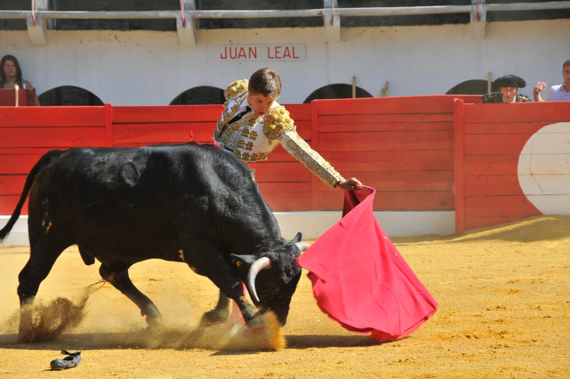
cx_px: 285
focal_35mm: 168
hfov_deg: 12.2
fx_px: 2657
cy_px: 190
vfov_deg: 8.1
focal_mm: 112
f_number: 6.7
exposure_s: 1/350
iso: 200
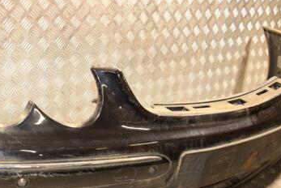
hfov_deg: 33.9
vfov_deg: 23.7
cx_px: 53
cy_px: 127
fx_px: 445
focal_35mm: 57
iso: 800
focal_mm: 22
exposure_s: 1/80
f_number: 5
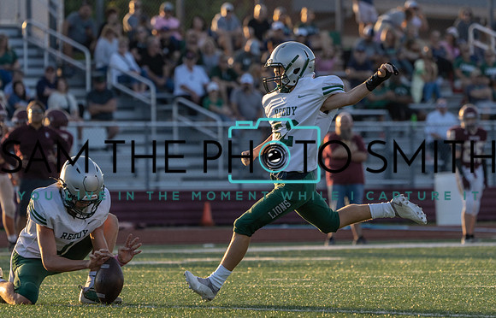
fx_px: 5305
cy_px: 151
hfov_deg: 5.4
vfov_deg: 3.4
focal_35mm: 390
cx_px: 292
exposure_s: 1/1250
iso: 1000
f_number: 7.1
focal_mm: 327
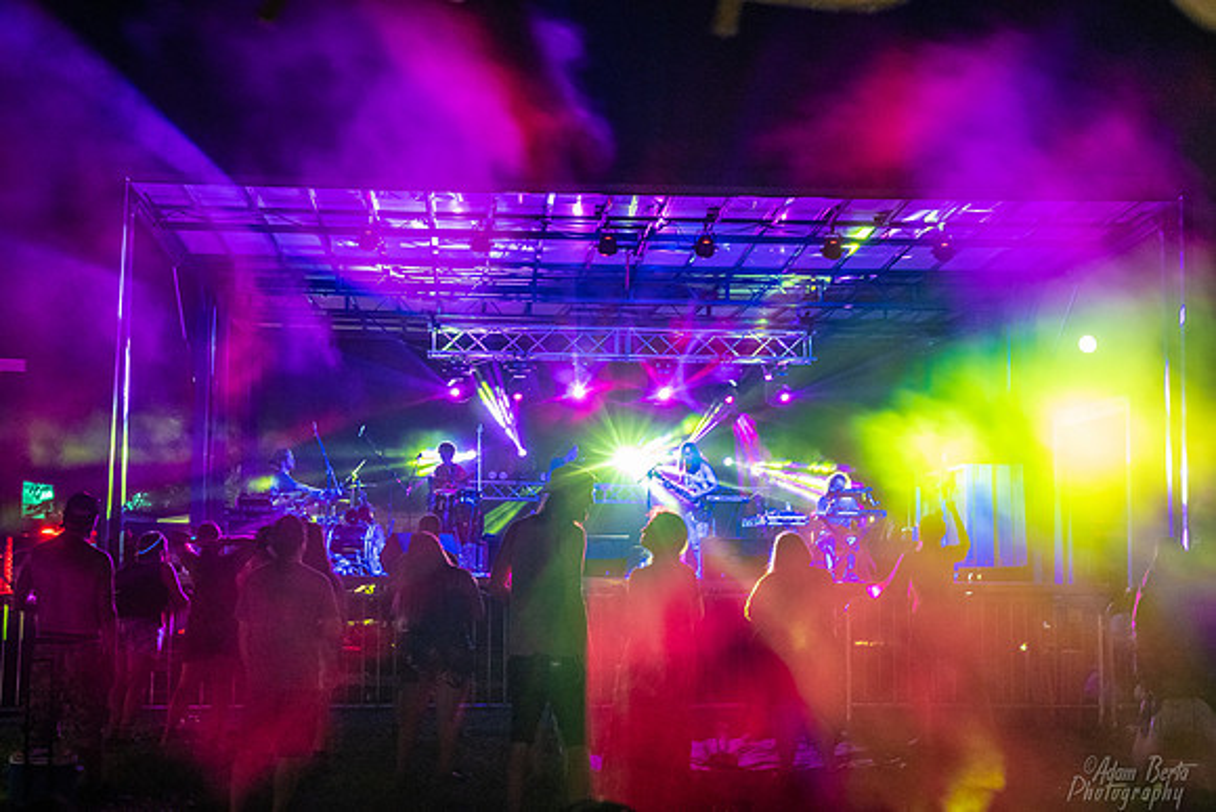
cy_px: 406
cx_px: 608
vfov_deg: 28.7
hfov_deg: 41.9
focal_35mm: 47
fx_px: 1588
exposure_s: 1/25
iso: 5000
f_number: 4
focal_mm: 47
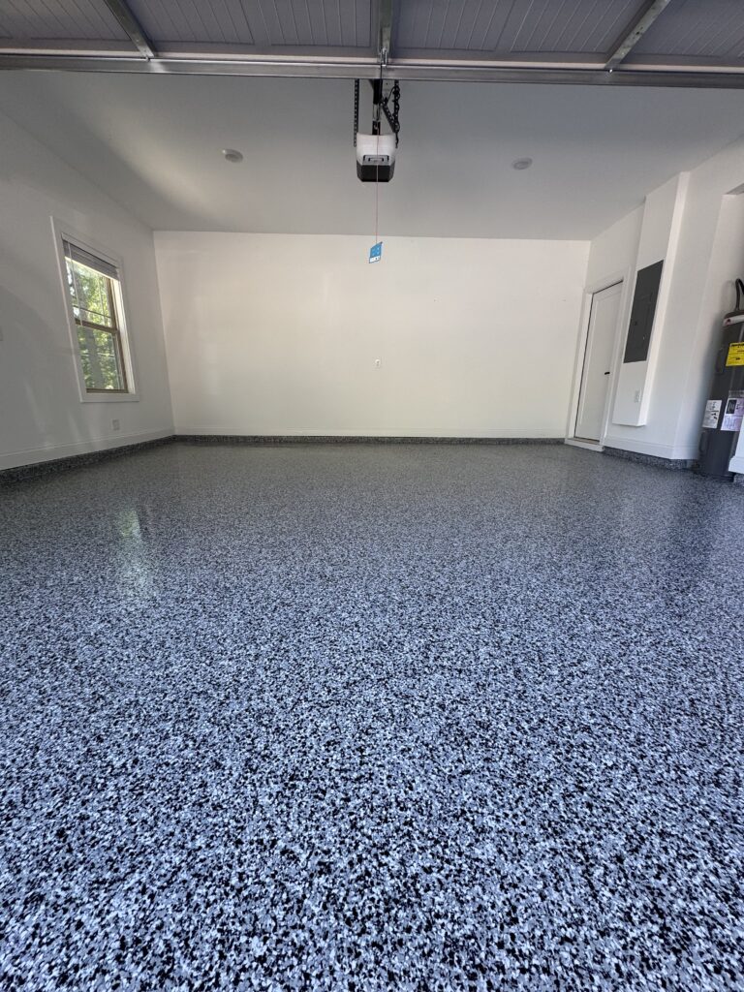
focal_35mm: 14
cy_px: 496
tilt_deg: -14.8
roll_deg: -0.7
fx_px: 401
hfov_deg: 85.7
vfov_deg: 102.1
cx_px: 372
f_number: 2.2
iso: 50
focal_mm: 2.22
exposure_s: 1/99
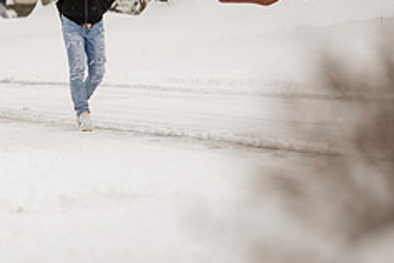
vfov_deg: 3.2
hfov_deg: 4.8
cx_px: -37
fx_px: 4695
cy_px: -46
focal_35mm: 429
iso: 125
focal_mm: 175
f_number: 3.5
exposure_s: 1/500
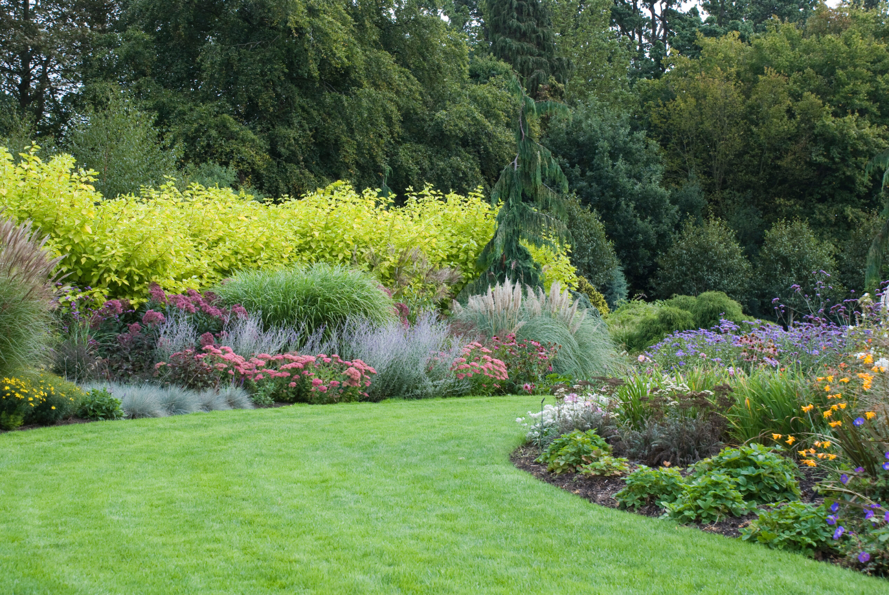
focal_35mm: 60
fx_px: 1484
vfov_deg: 22.7
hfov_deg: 33.4
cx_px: 444
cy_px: 298
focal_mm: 40
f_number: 10
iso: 400
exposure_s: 1/160
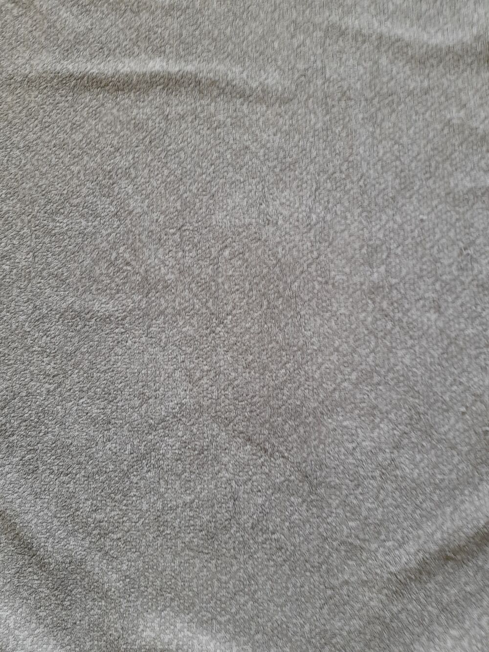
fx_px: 471
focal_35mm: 25
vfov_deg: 69.4
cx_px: 244
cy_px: 326
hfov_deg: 54.9
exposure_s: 1/50
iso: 100
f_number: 2
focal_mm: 4.6
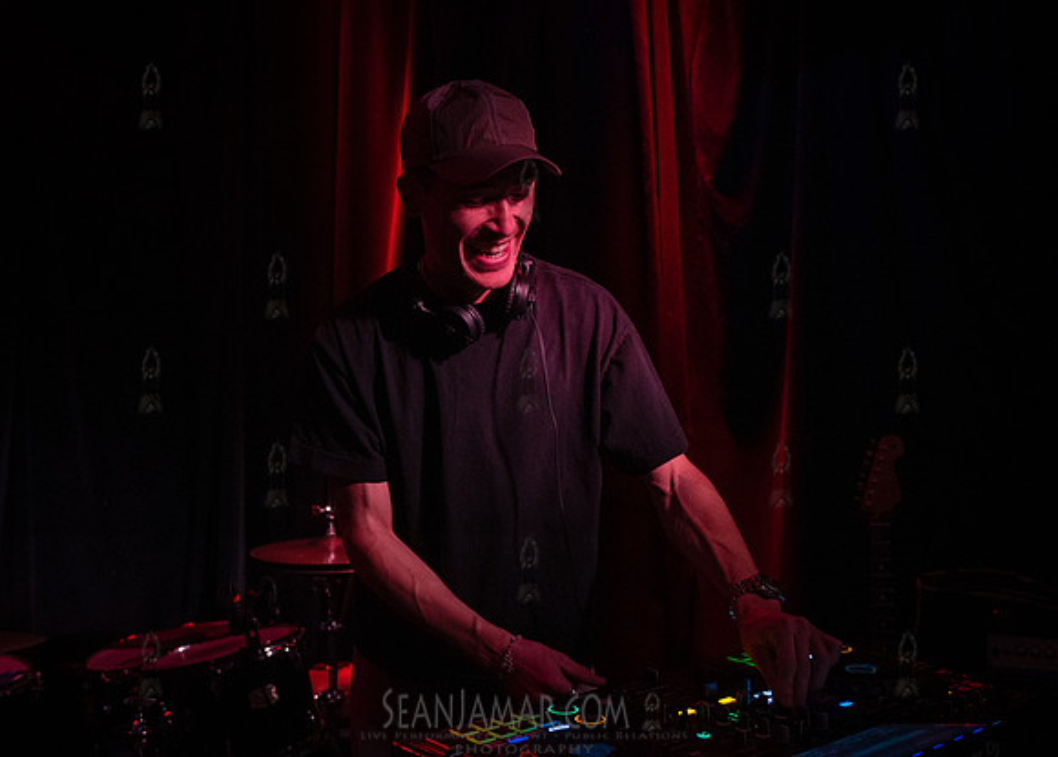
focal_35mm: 42
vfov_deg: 33.7
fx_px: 1250
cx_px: 465
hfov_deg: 45.8
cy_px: 363
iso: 12800
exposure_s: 1/250
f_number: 3.5
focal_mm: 38
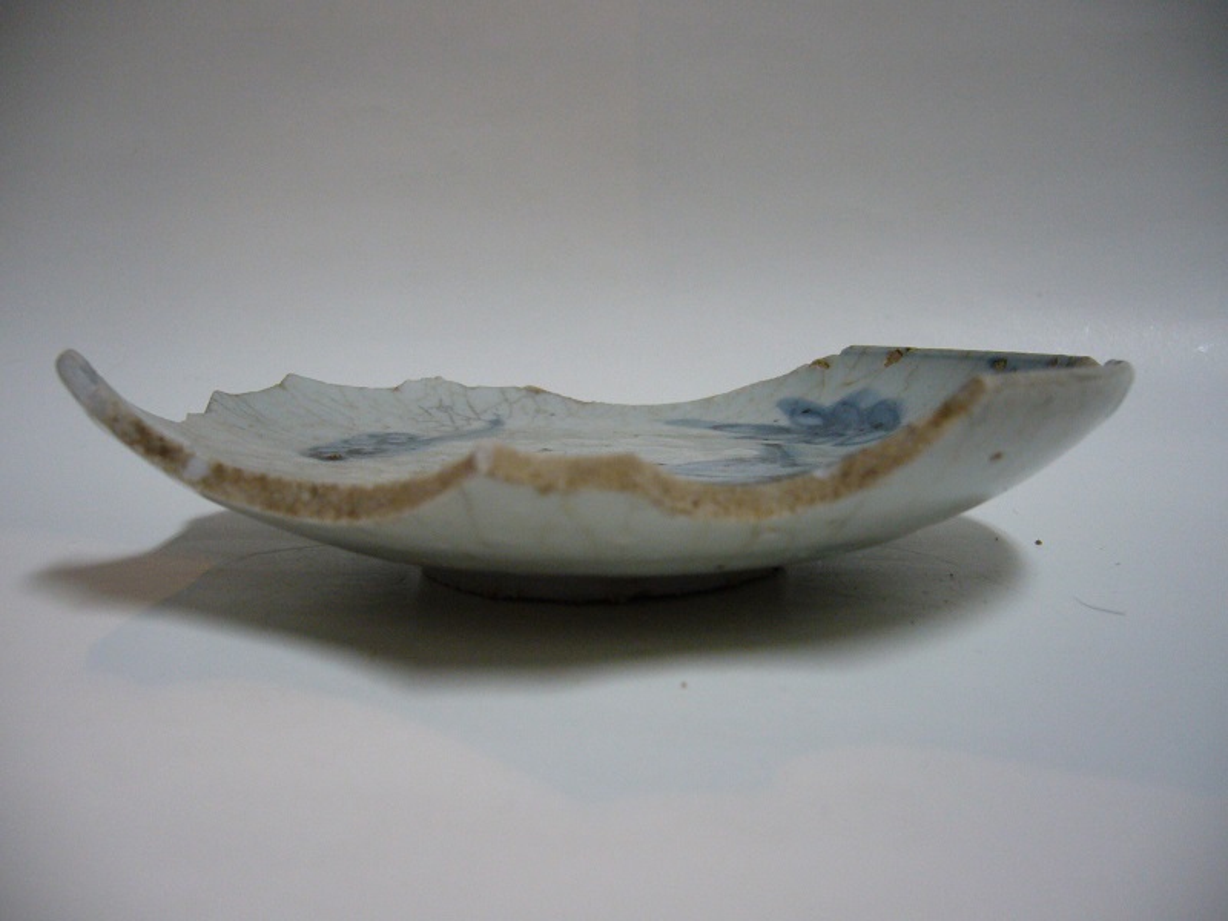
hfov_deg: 52.6
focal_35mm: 35
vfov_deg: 40.7
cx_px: 614
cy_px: 460
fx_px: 1242
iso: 200
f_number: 2.8
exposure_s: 1/15
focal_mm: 5.8
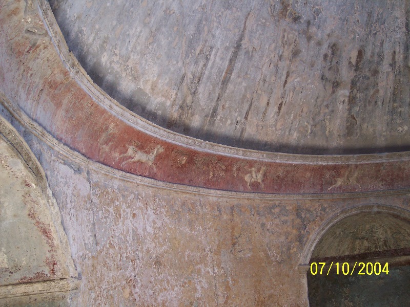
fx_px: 450
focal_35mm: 38
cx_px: 205
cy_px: 154
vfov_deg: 37.7
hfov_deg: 49.0
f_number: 2.8
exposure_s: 1/90
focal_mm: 8
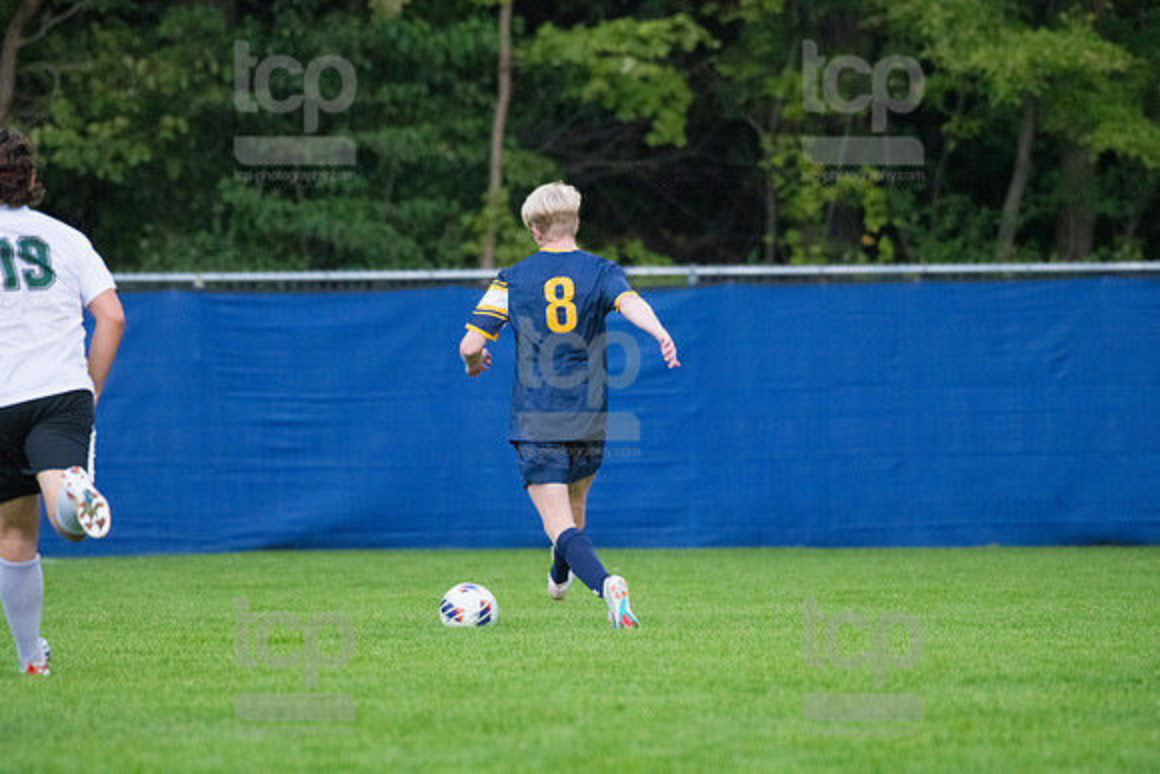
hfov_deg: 5.3
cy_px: 387
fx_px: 12569
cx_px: 580
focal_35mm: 390
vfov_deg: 3.5
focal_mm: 390
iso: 6400
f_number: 5.6
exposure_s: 1/2000
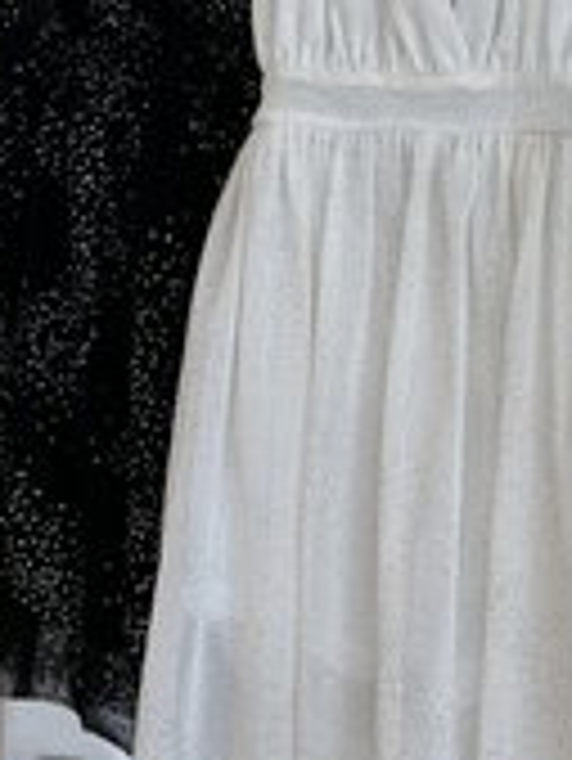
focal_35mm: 82
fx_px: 1804
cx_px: 342
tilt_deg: +2.7
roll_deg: -1.1
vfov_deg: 22.4
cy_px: -97
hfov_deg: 18.0
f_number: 1.5
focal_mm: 5.7
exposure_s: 1/134
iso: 32
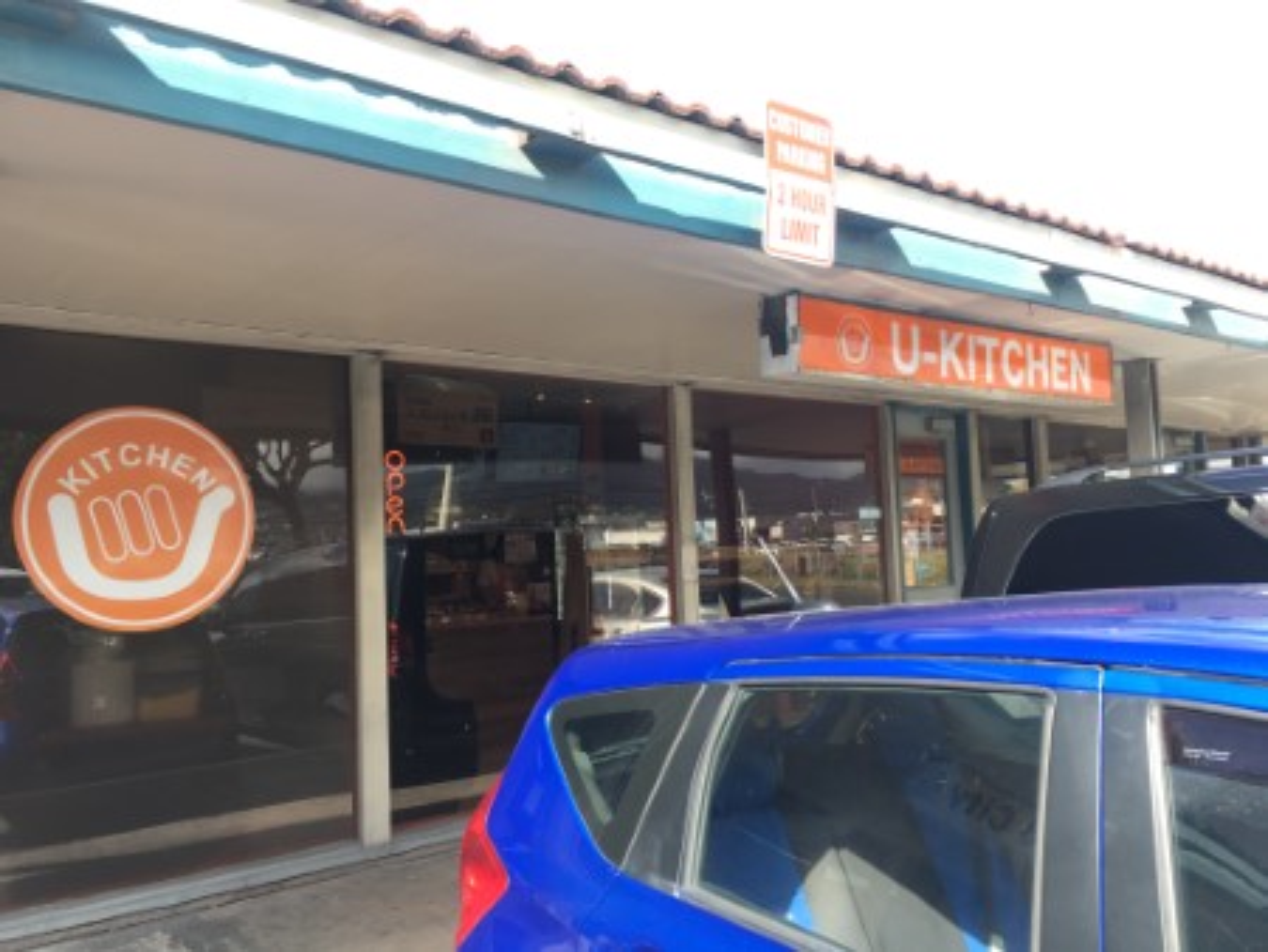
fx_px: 1063
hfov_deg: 61.6
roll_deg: +1.5
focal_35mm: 29
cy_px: 476
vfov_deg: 48.3
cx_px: 634
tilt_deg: +4.5
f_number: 2.2
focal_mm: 4.15
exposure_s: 1/197
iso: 25
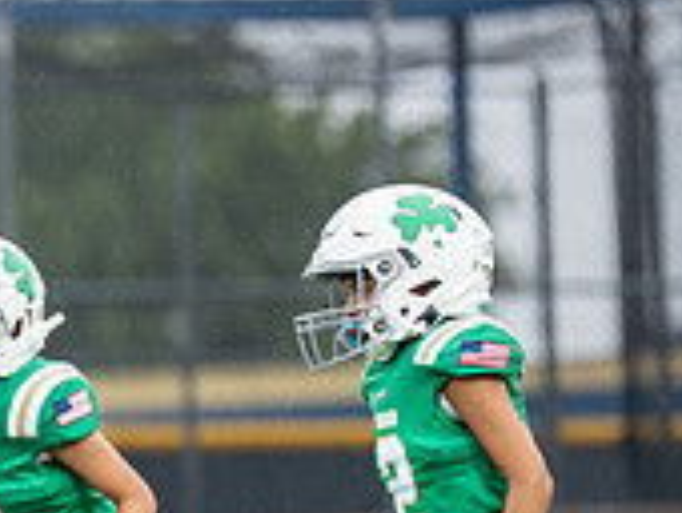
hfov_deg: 2.3
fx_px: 16968
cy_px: 672
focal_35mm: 860
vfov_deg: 1.7
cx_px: -678
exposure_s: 1/1000
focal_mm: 200
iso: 500
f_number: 2.8
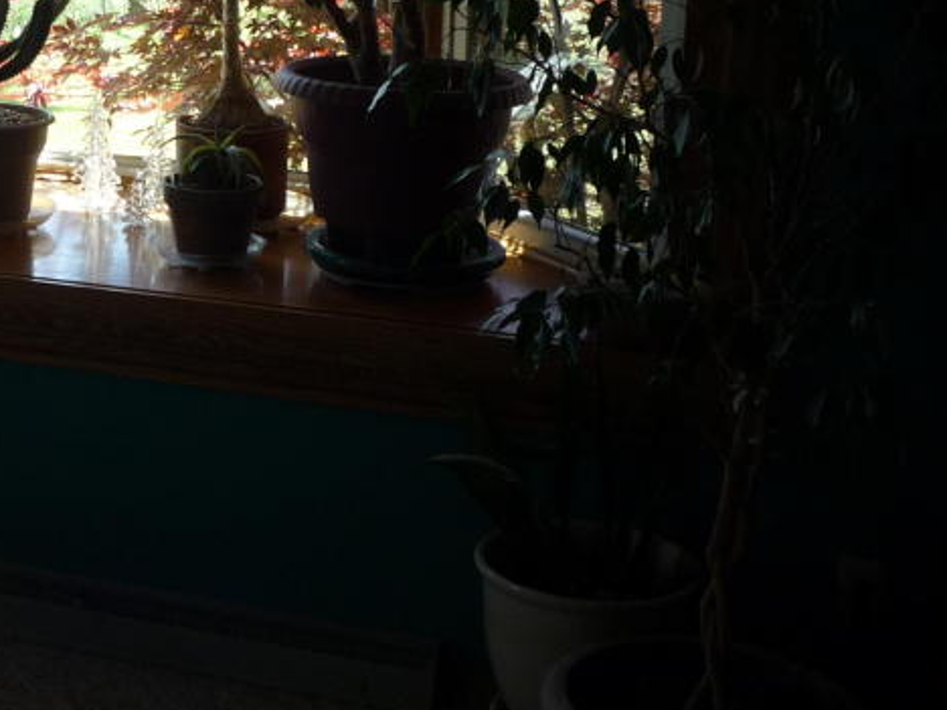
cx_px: 20
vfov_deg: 20.7
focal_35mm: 70
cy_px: 125
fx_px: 1915
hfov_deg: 26.4
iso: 100
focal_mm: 5.2
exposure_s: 1/80
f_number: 3.3
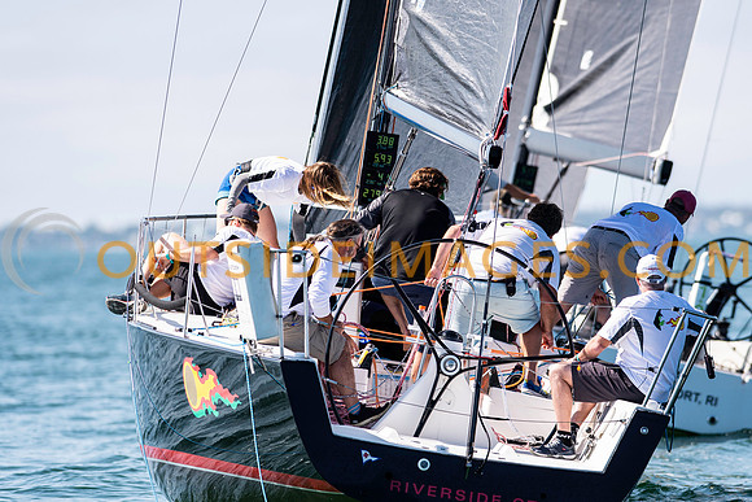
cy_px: 251
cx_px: 376
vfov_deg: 3.1
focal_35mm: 450
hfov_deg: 4.6
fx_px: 9402
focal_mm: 300
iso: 200
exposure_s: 1/2000
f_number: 5
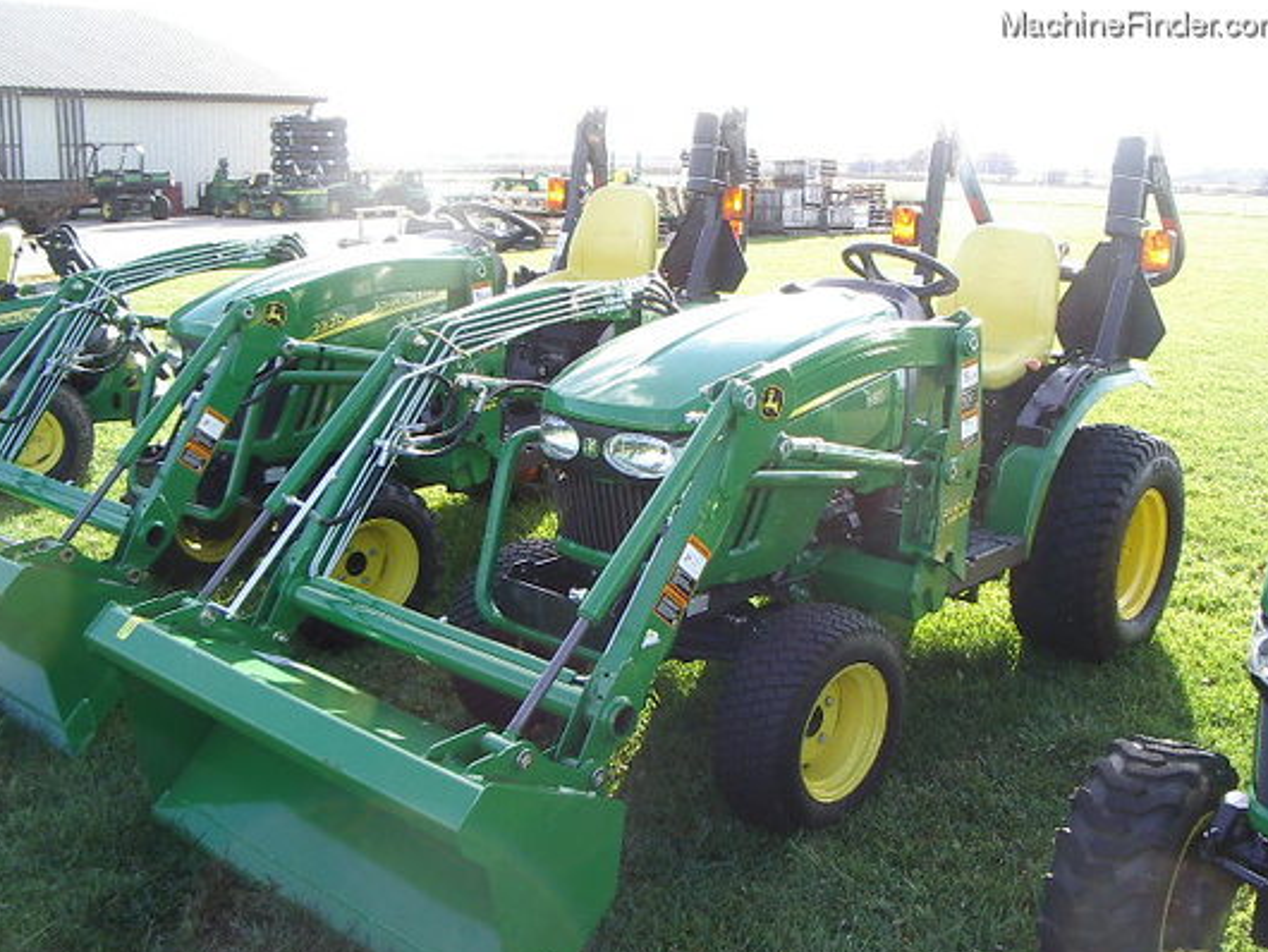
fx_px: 1429
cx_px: 634
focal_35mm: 39
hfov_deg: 47.8
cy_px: 478
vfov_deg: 36.8
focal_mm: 5.8
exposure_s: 1/60
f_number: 4.8
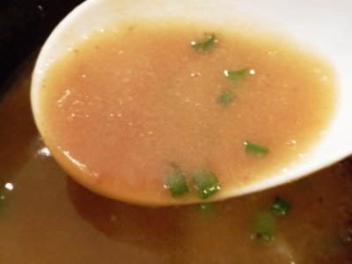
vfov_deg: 28.0
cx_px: 176
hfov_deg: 36.8
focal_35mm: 52
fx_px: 529
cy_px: 132
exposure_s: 1/2
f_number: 4.3
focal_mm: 9.1
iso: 160
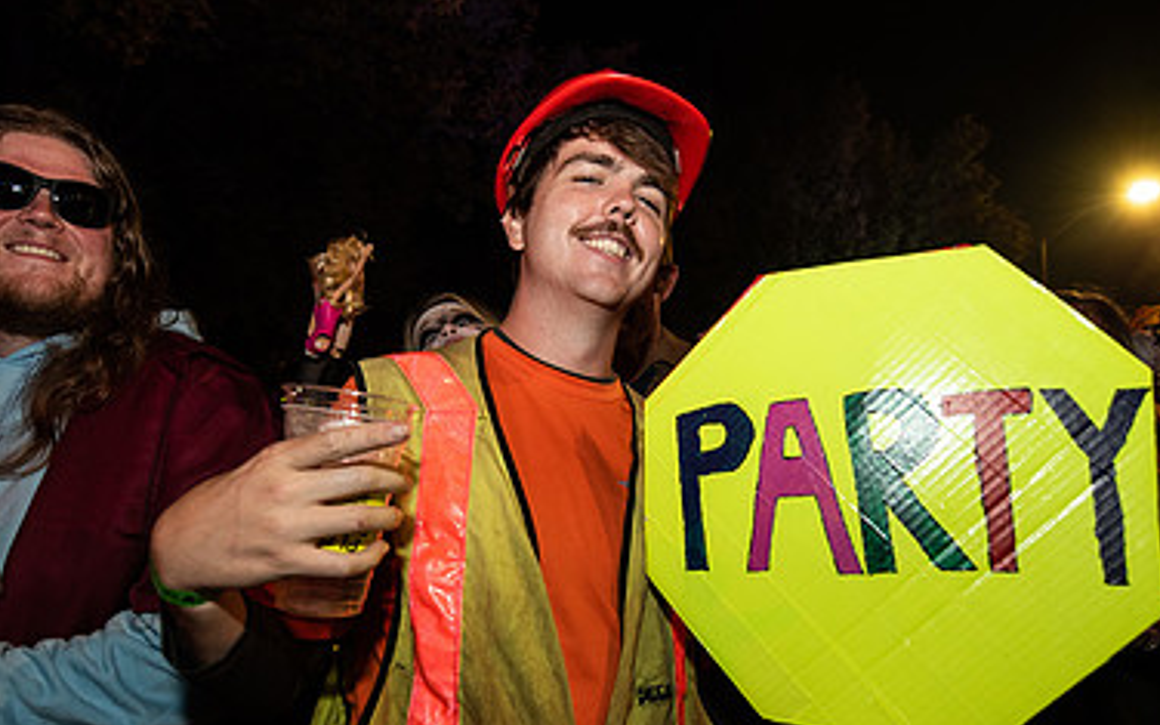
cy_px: 440
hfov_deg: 79.6
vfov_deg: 54.6
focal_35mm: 22
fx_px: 696
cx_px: 571
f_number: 3.5
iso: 2000
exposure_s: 1/60
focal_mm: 14
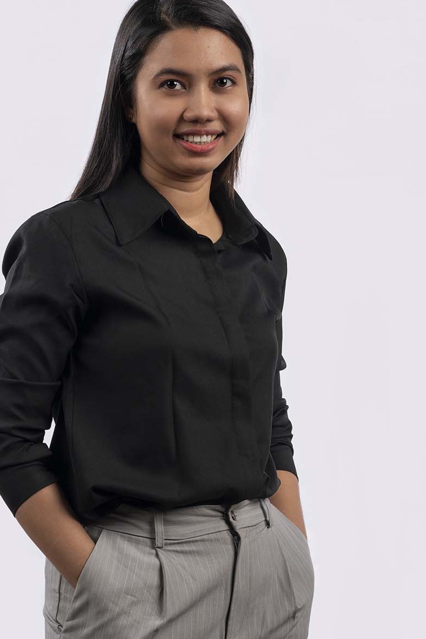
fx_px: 2270
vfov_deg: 16.0
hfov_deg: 10.7
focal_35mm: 128
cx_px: 174
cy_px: 347
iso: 100
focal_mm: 105
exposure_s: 1/250
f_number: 10
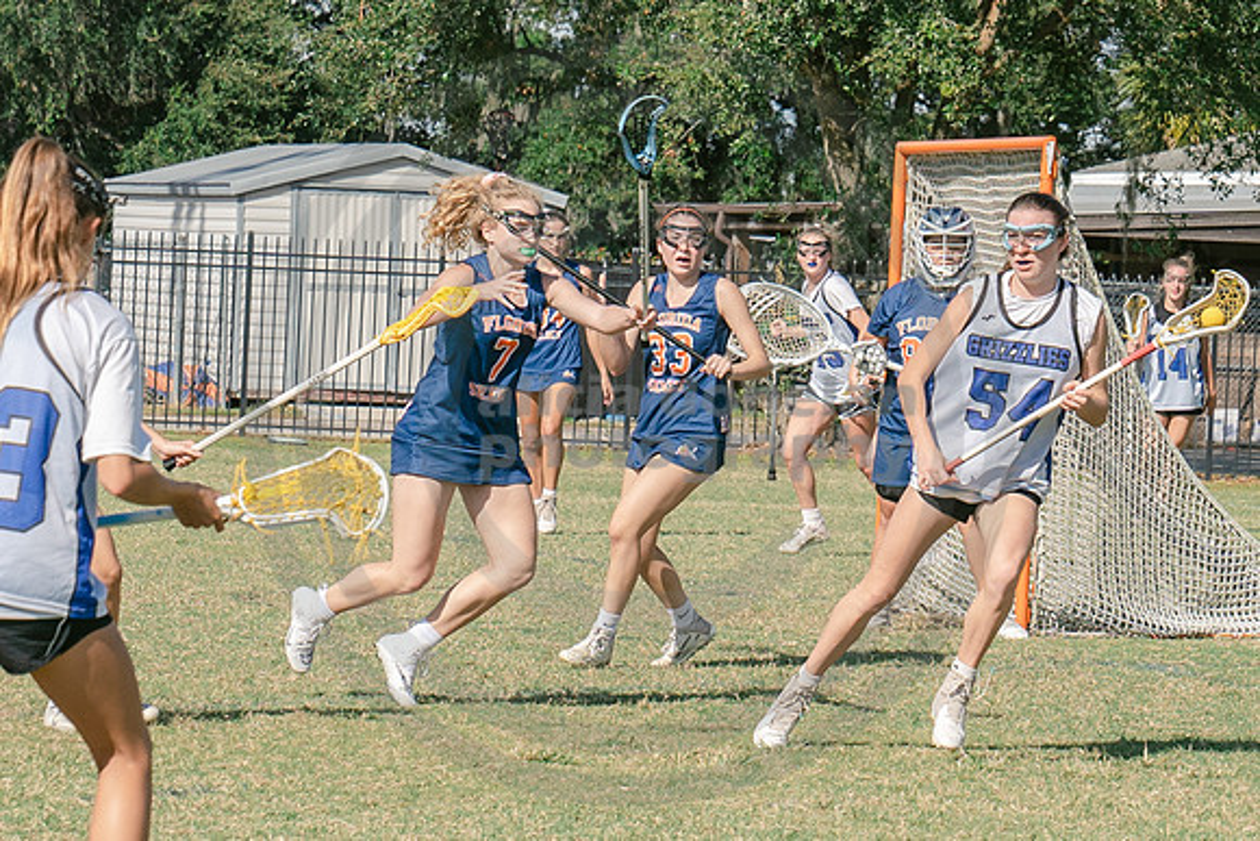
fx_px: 7769
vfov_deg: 6.2
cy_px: 402
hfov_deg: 9.3
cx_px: 884
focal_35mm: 222
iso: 250
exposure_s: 1/1250
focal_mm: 70
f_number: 5.6
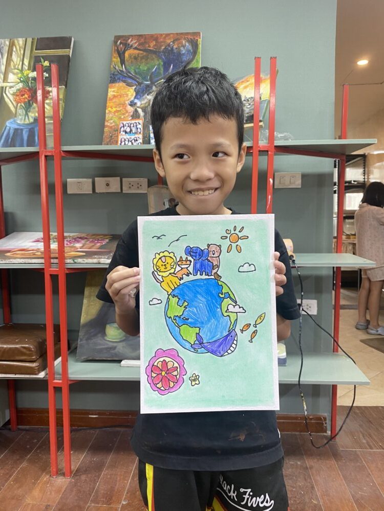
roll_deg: -0.1
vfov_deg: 67.3
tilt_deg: -2.1
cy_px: 256
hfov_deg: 53.1
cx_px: 192
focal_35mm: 26
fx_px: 385
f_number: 1.8
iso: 64
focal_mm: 4.25
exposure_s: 1/50
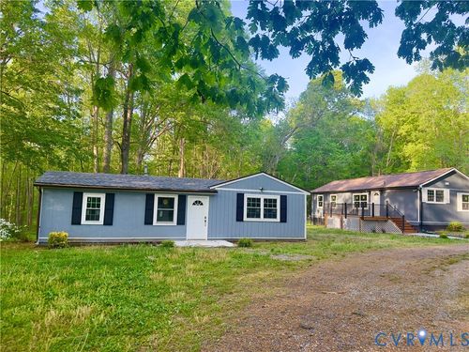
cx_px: 234
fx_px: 325
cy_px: 176
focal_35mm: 24
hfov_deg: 71.6
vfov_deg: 56.8
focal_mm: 6.86
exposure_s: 1/288
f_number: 1.78
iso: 80
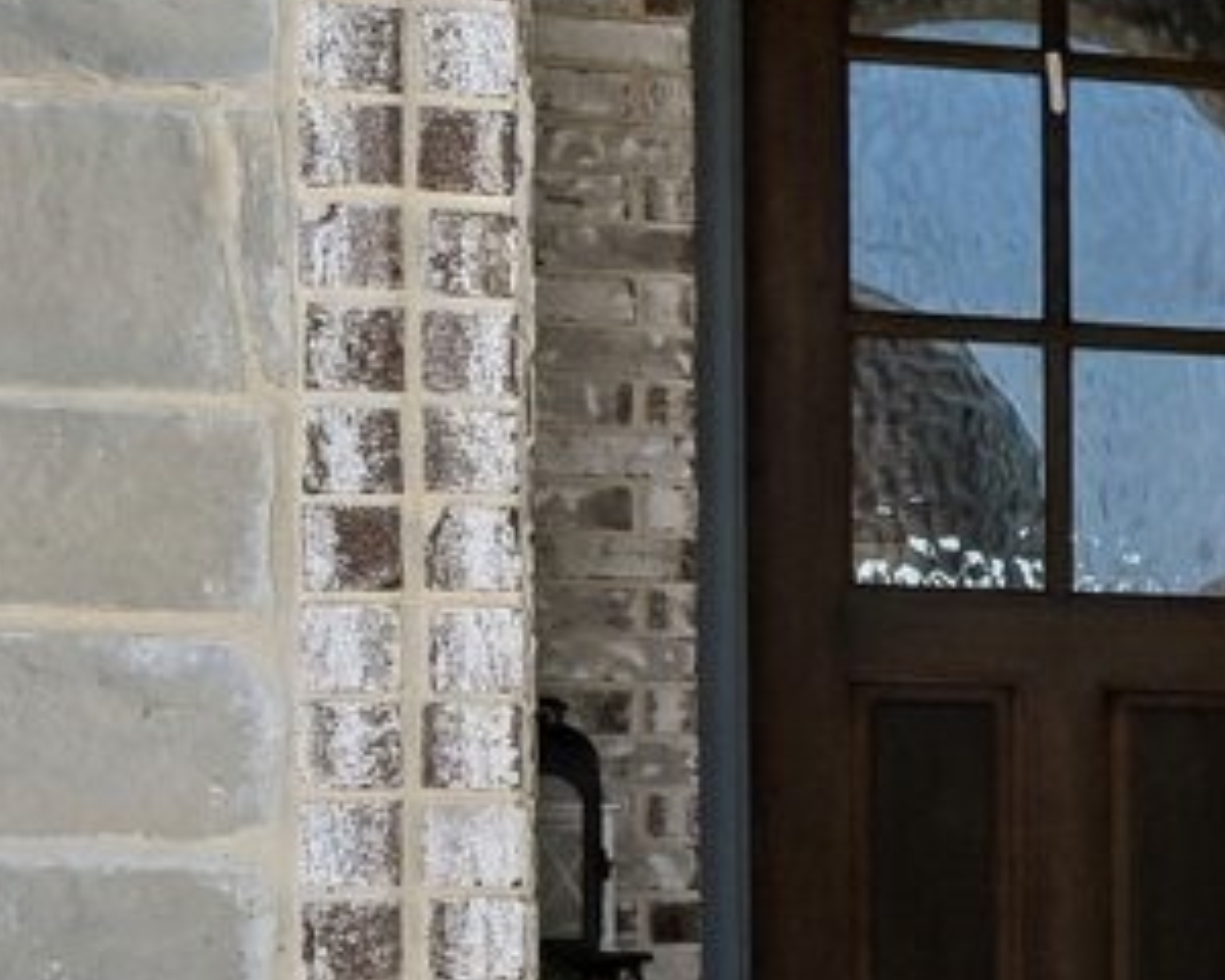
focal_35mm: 128
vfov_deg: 12.0
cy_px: 831
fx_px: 4641
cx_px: 3005
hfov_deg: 11.9
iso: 400
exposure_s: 1/1000
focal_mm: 20
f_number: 8
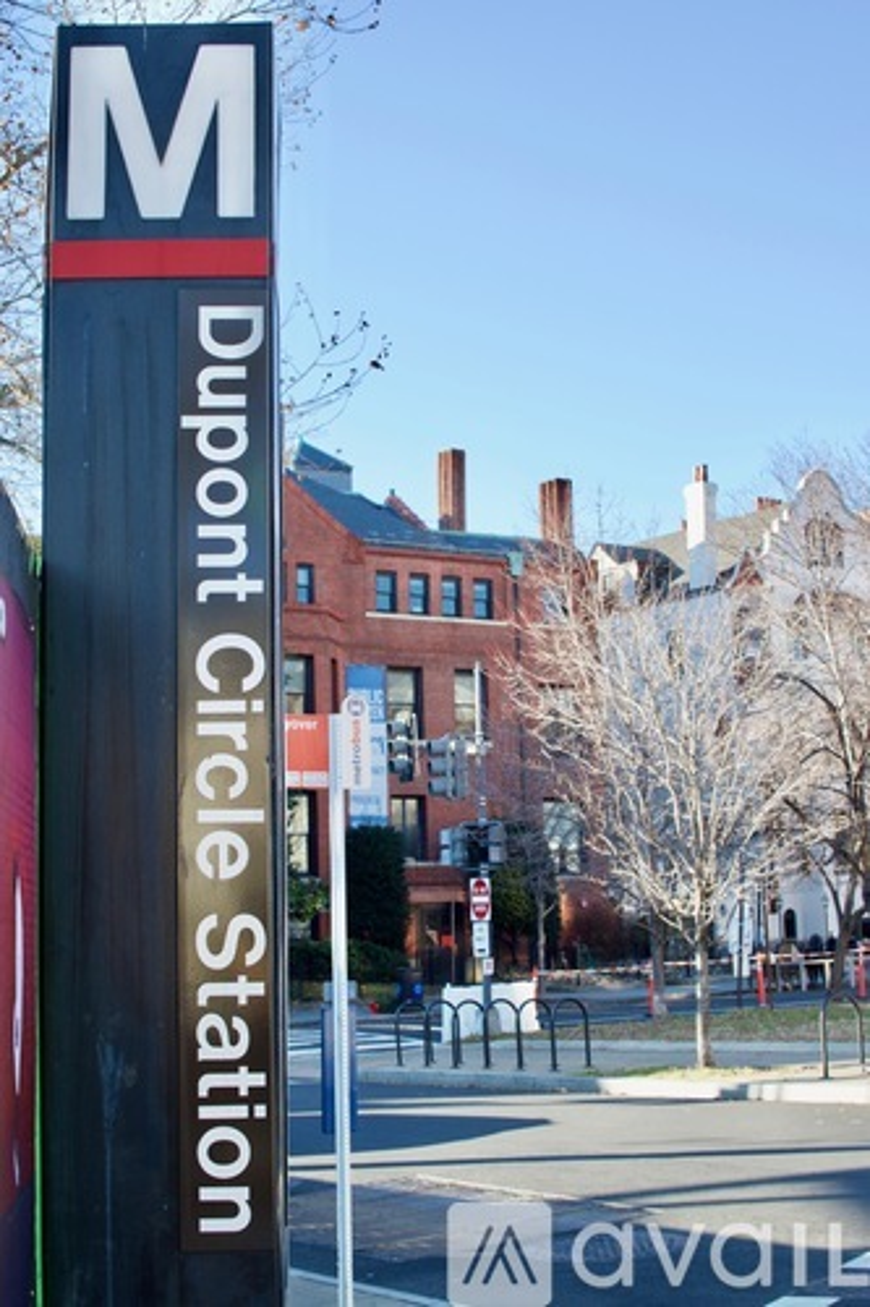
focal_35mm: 52
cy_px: 654
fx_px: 1904
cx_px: 435
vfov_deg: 37.9
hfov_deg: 25.7
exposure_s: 1/250
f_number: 8
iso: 320
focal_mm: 35
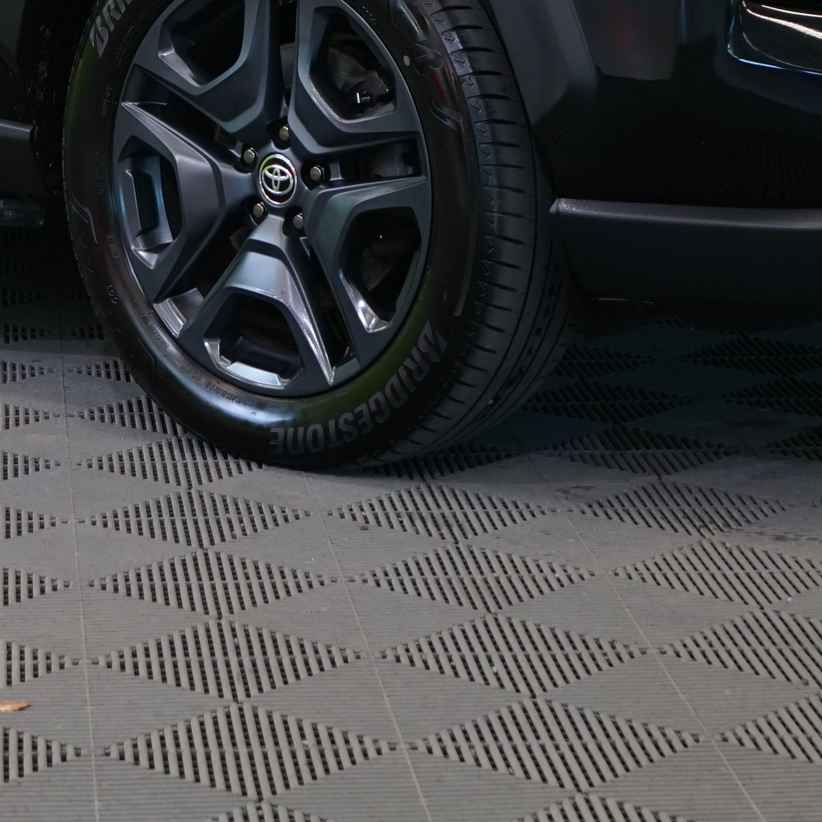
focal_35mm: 124
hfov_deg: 14.0
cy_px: -230
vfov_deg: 13.6
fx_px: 3331
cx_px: 237
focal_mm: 36
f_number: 6.3
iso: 500
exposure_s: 1/30
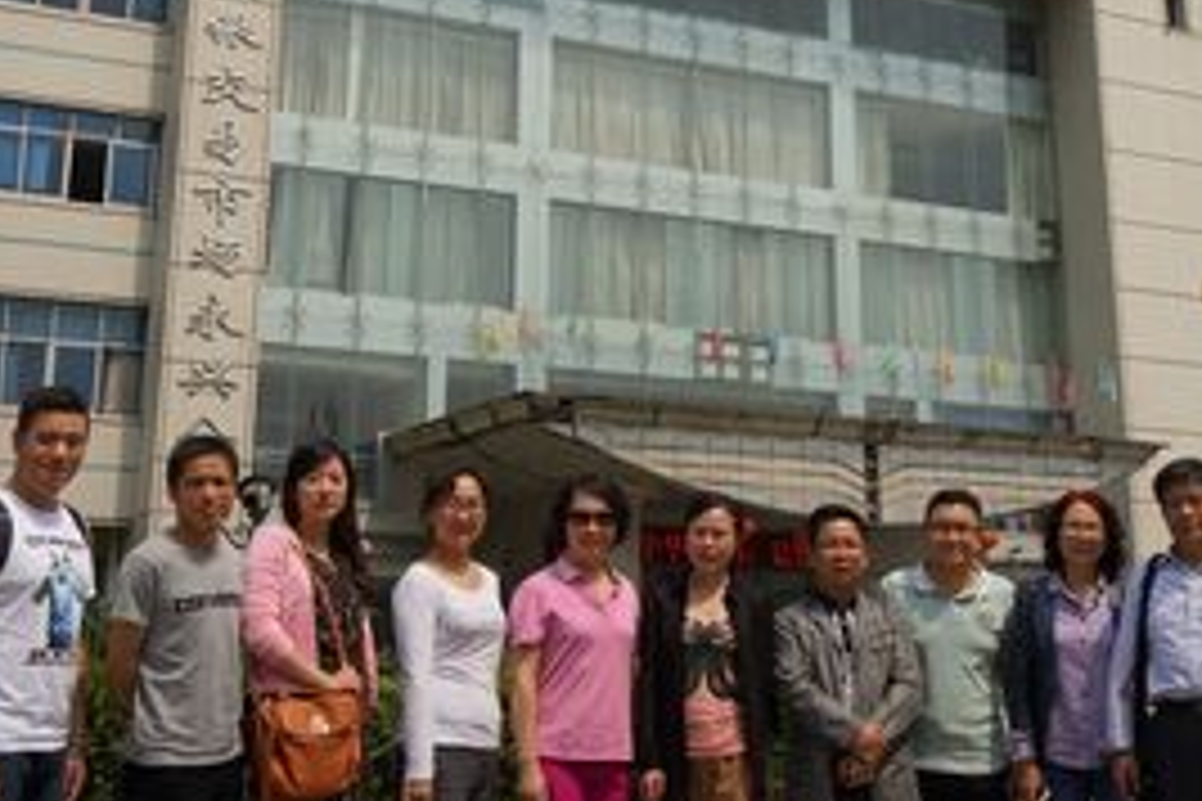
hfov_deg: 34.4
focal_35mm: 58
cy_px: 70
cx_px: 711
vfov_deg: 22.8
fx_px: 1936
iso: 800
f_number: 5.6
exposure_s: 1/6400
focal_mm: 31
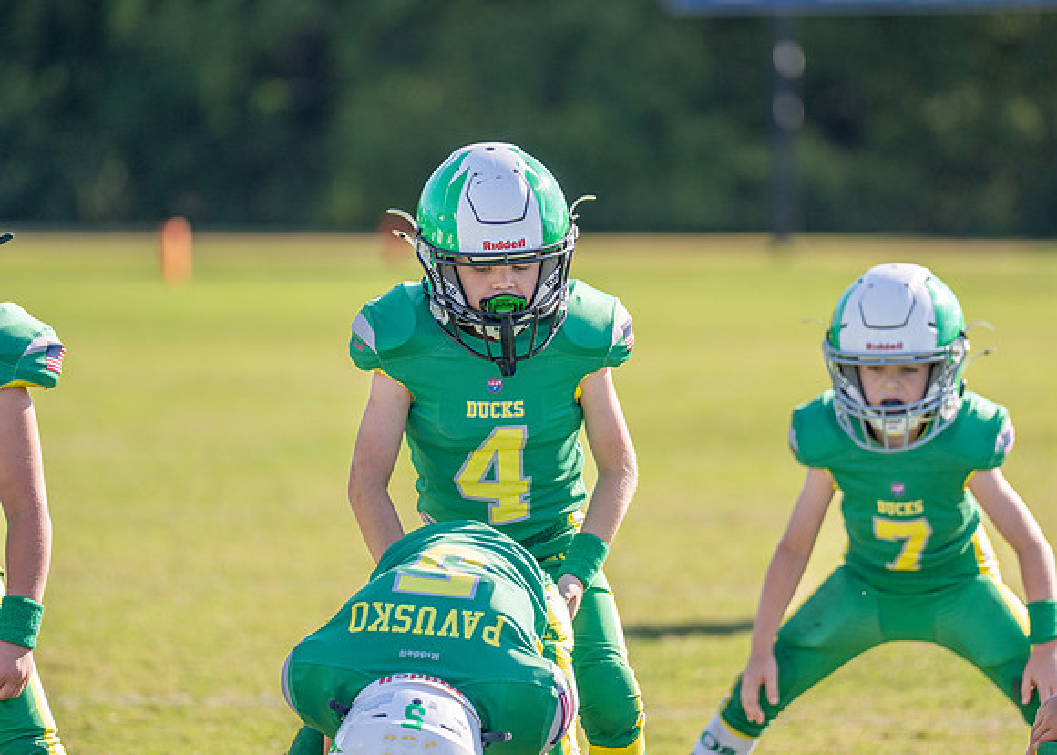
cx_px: 532
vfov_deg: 5.1
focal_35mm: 284
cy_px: 332
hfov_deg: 7.1
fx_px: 8516
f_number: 2.8
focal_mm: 200
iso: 250
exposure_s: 1/2500
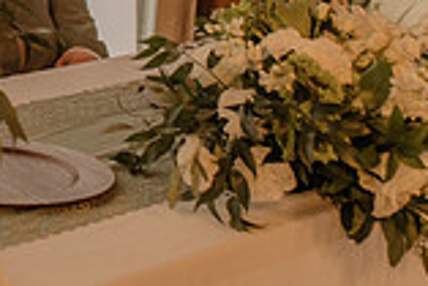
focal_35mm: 155
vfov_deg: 8.7
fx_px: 1844
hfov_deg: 12.5
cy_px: -143
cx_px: -251
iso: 640
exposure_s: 1/200
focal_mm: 35
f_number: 2.5
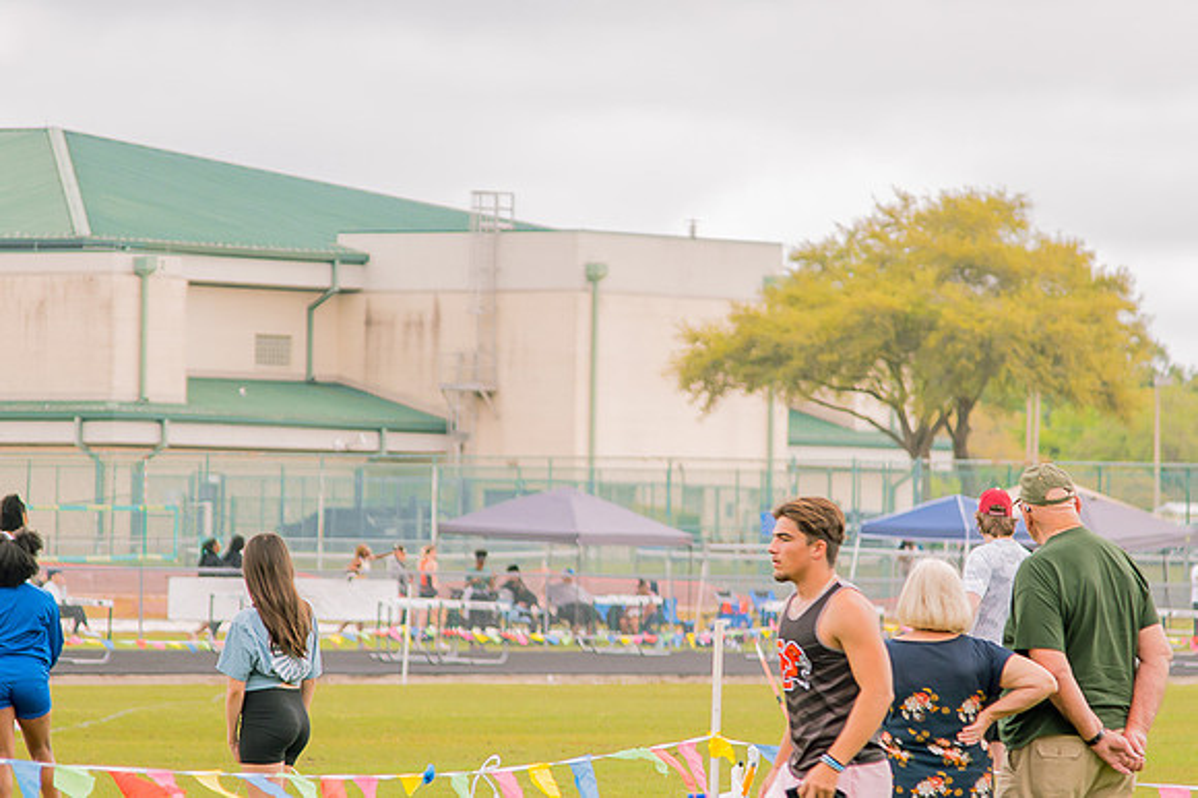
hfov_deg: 8.1
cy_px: 422
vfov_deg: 5.4
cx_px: 679
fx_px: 8471
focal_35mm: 255
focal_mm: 120
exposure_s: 1/200
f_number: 4
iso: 200
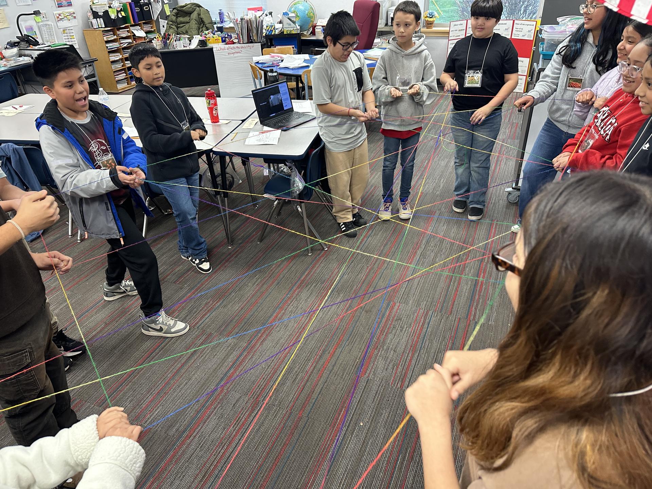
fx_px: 452
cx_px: 326
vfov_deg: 56.8
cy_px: 244
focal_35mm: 24
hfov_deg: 71.6
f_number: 1.78
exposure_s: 1/60
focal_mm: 6.86
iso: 200
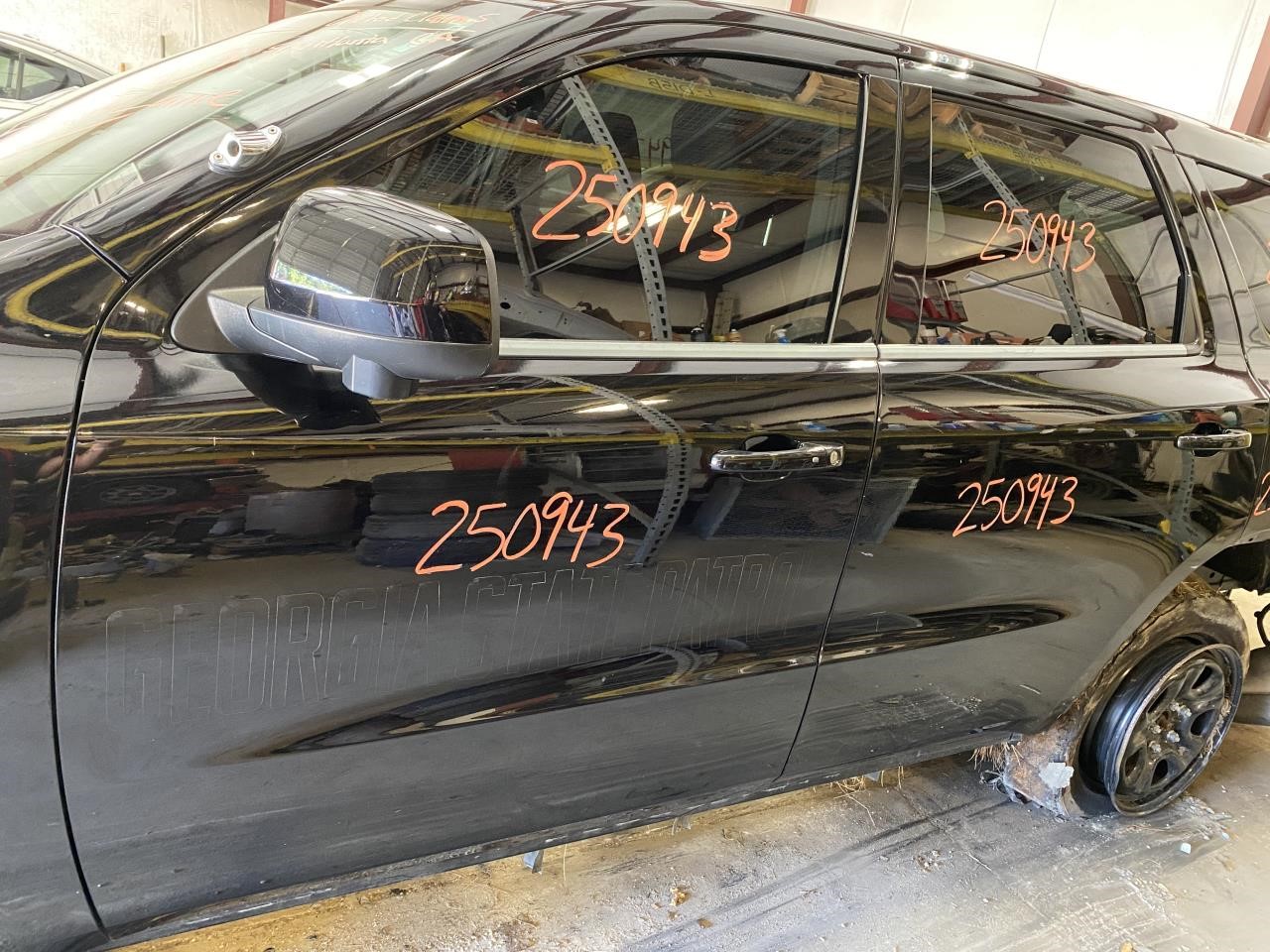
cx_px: 635
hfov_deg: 67.3
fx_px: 954
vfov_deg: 53.1
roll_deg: -10.1
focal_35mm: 26
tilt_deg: -17.8
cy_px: 476
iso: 640
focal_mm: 4.25
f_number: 1.8
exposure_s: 1/39
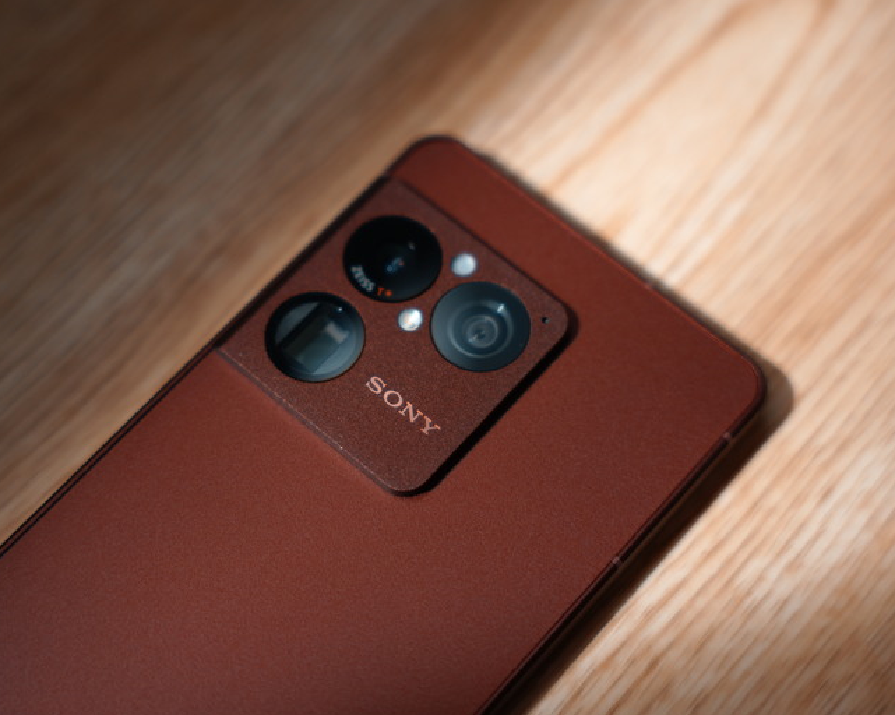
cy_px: 360
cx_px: 404
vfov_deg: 19.2
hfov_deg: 23.9
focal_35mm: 80
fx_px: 2118
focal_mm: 70
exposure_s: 1/100
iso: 800
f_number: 2.8
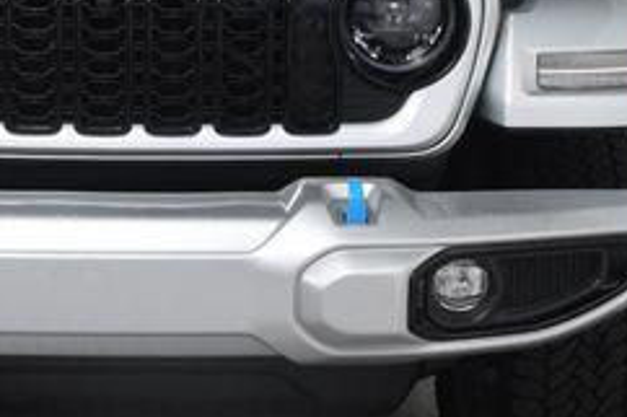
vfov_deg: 11.5
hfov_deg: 17.1
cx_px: 119
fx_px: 2071
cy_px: 78
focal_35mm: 119
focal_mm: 30
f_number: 9
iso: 100
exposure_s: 1/160
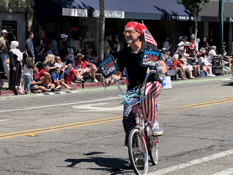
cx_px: 116
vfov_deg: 12.3
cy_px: 88
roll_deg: +0.7
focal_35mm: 120
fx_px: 808
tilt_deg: -3.2
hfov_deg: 16.4
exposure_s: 1/903
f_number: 2.8
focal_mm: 15.66
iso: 64
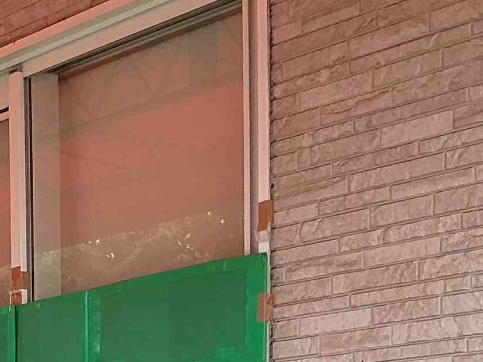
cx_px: -304
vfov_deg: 11.9
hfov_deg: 15.6
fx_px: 1577
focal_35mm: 113
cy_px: 682
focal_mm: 3
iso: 20
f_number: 1.8
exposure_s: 1/166
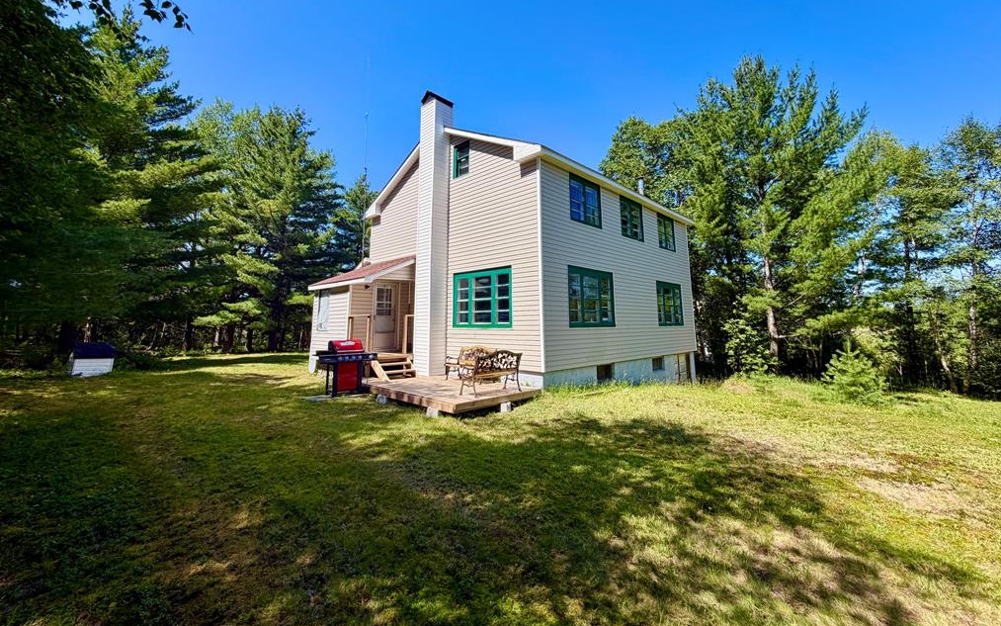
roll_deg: +0.1
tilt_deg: +10.0
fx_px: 409
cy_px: 251
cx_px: 498
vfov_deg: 74.0
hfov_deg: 101.5
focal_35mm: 15
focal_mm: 2.22
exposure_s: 1/770
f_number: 2.2
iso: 40
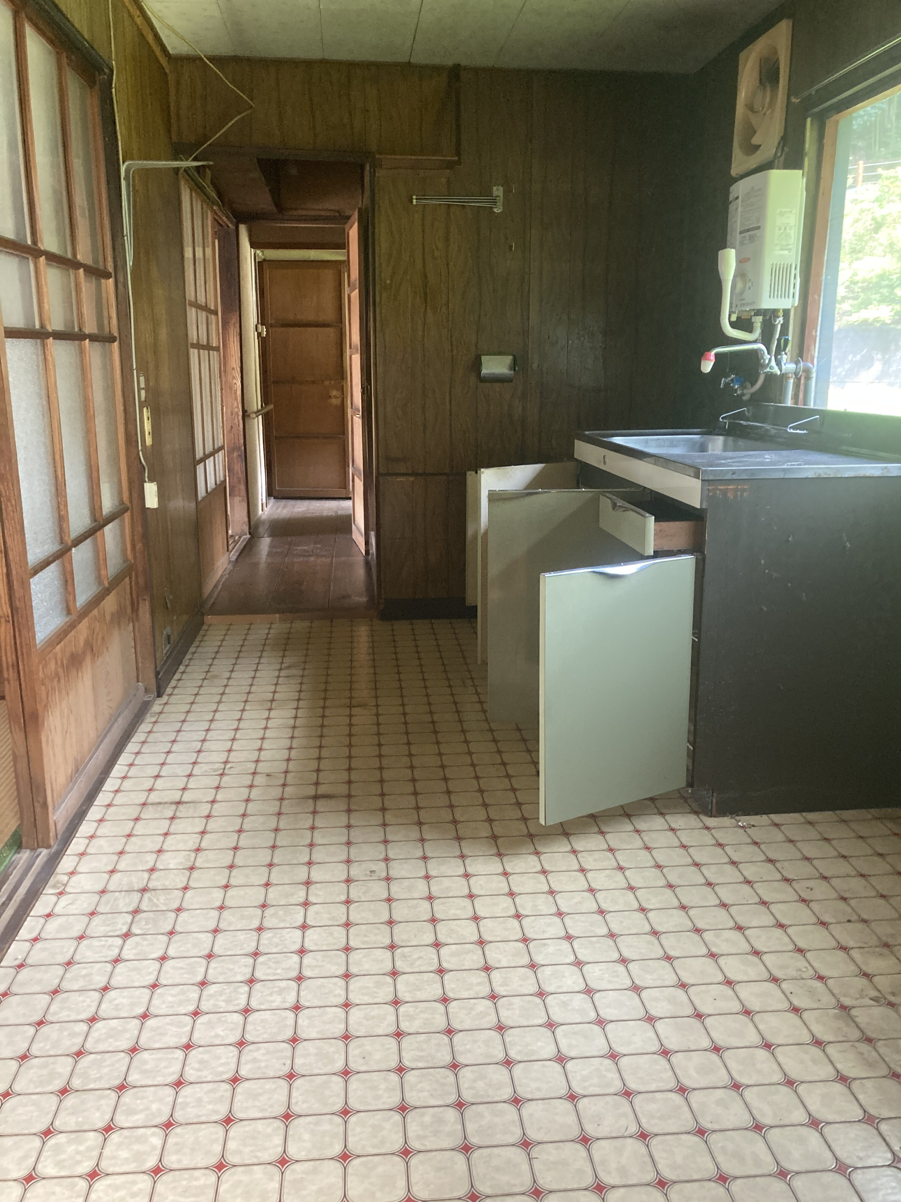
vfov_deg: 63.4
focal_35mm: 28
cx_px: 450
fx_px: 972
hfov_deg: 49.7
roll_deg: +0.7
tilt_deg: -13.2
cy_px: 601
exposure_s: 1/60
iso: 250
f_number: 1.8
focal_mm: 4
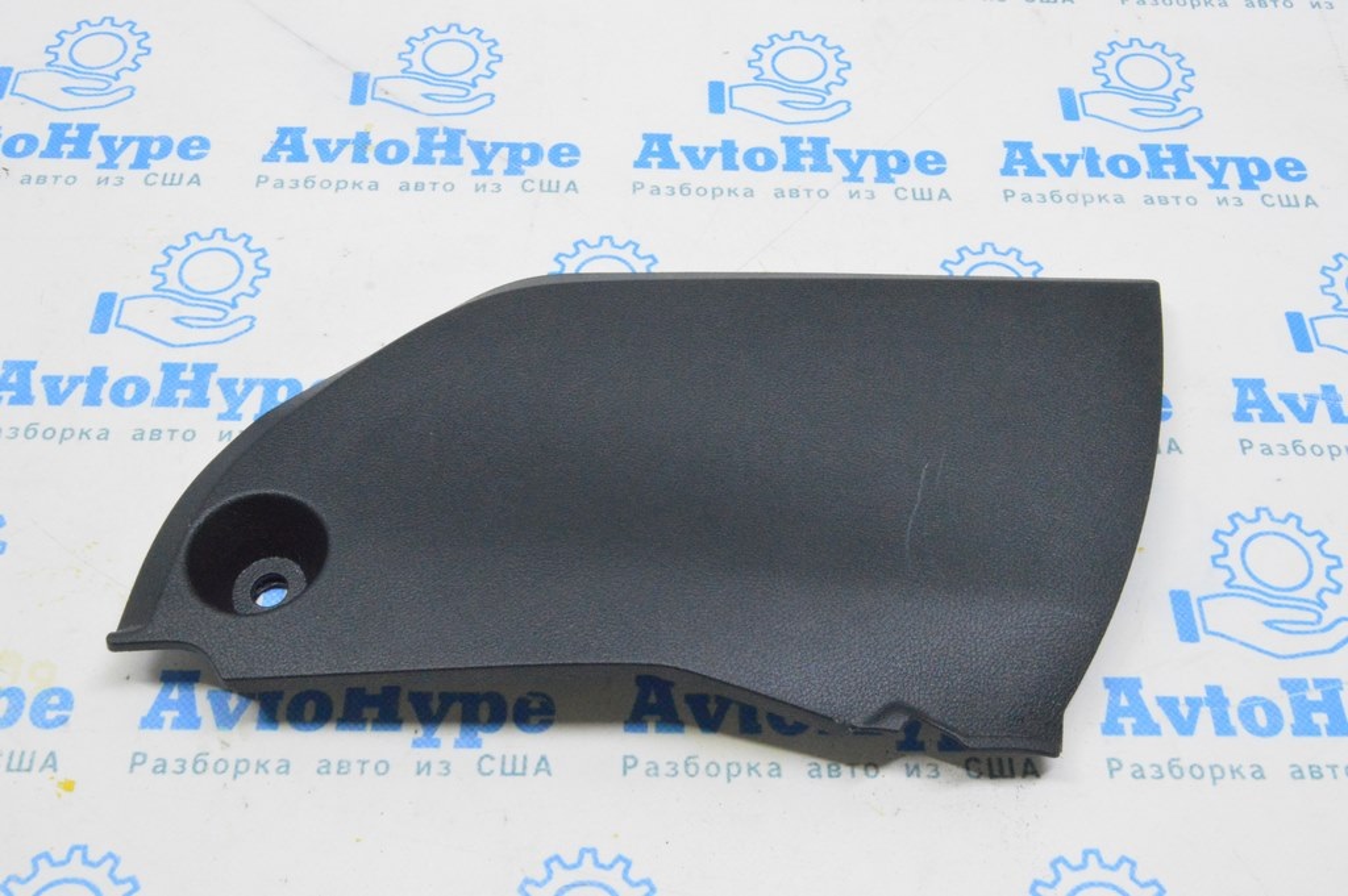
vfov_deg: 34.2
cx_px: 674
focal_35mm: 39
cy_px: 448
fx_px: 1459
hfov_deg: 49.6
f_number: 20
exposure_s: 1/20
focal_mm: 26
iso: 6400
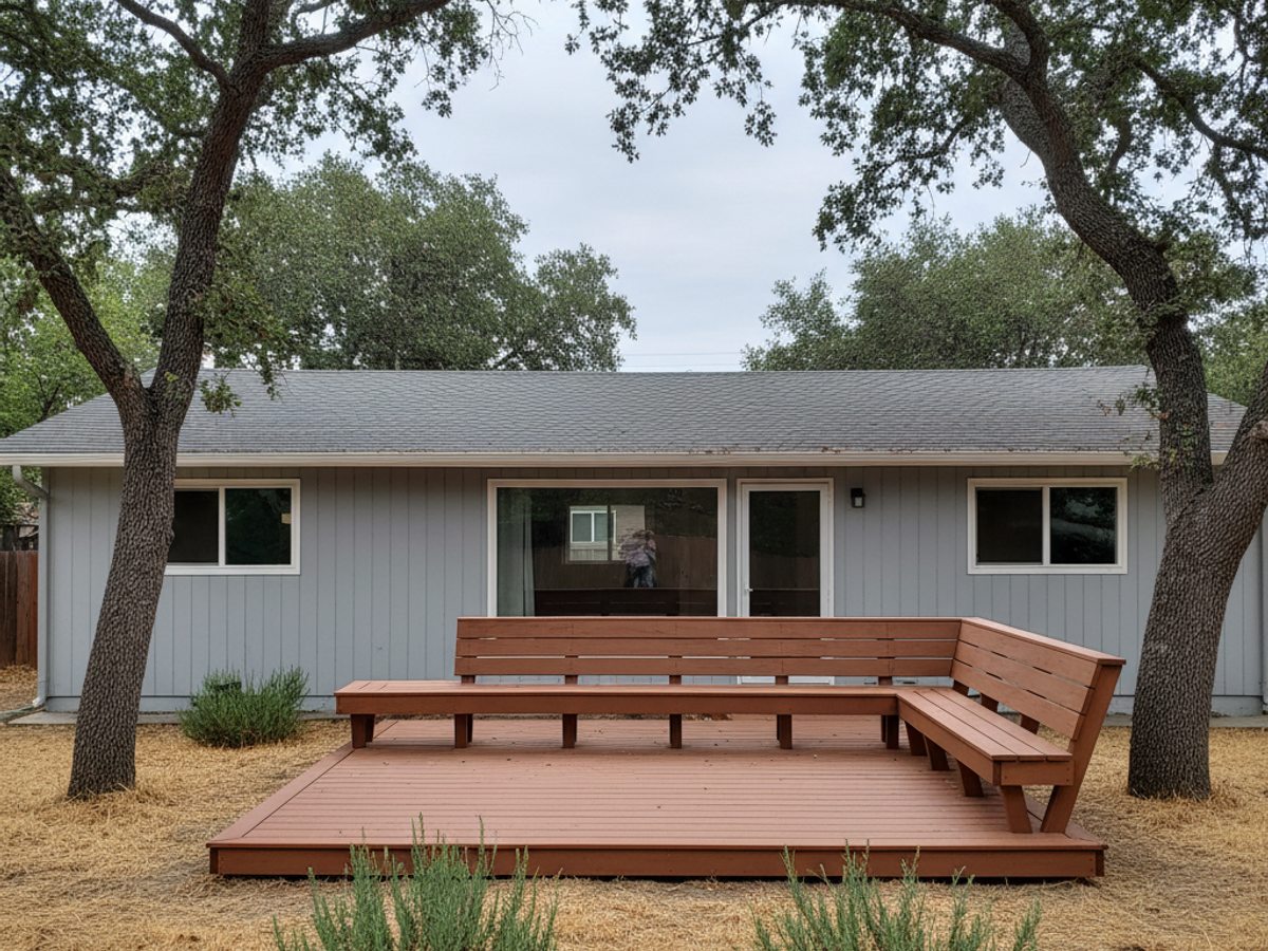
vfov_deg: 56.8
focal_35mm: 24
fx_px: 879
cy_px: 476
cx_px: 634
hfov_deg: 71.6
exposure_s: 1/867
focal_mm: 6.8
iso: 560
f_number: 1.78
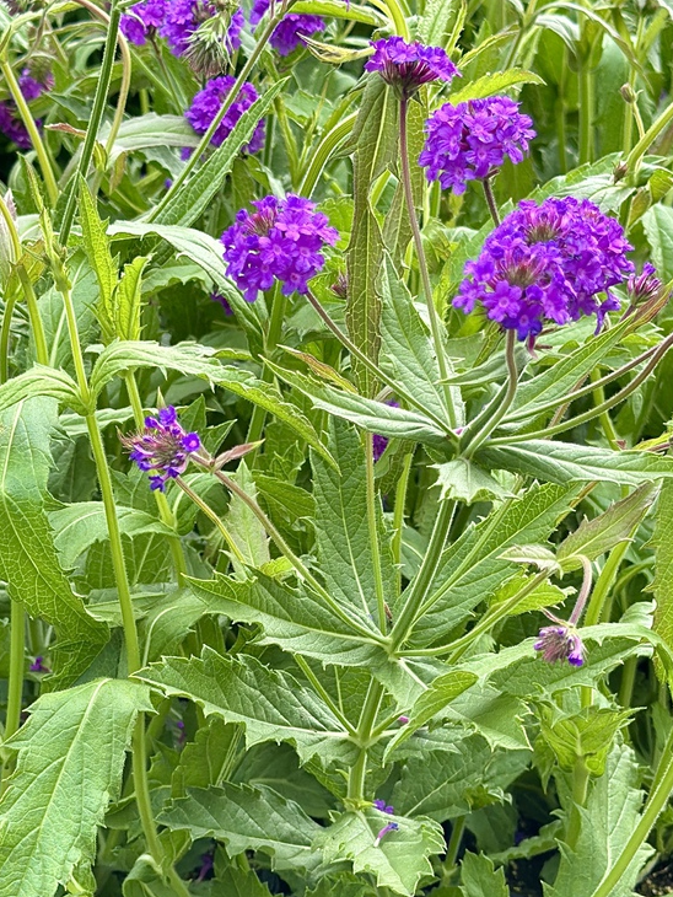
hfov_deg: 16.1
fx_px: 2383
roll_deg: +1.0
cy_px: 573
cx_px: 306
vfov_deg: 21.2
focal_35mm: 92
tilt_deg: -19.3
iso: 80
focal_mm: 6.86
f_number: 1.78
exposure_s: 1/709
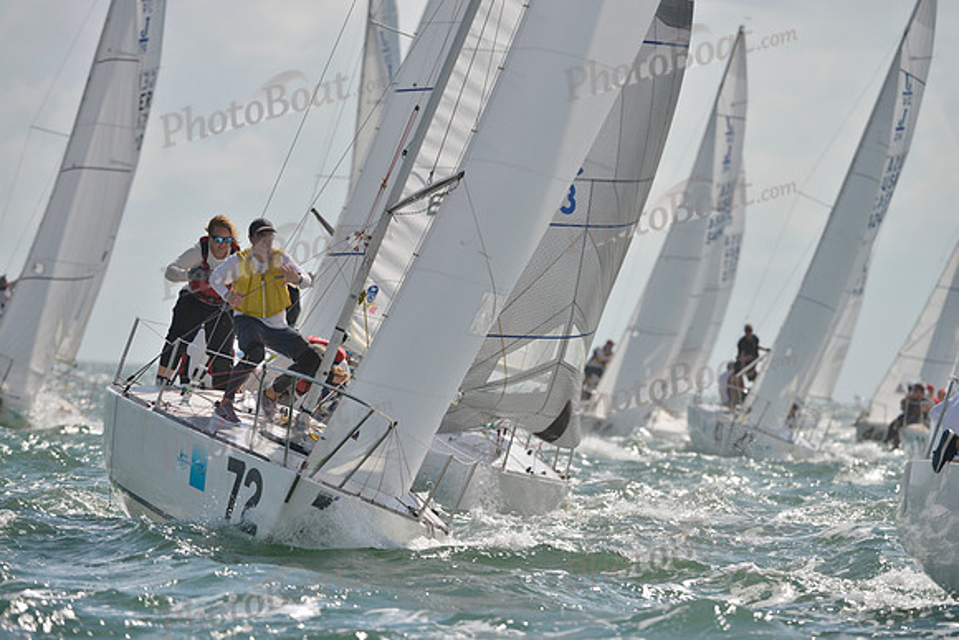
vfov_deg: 4.0
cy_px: 320
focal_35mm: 340
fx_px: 9059
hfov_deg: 6.1
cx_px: 480
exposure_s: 1/2500
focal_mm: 340
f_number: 6.3
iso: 280
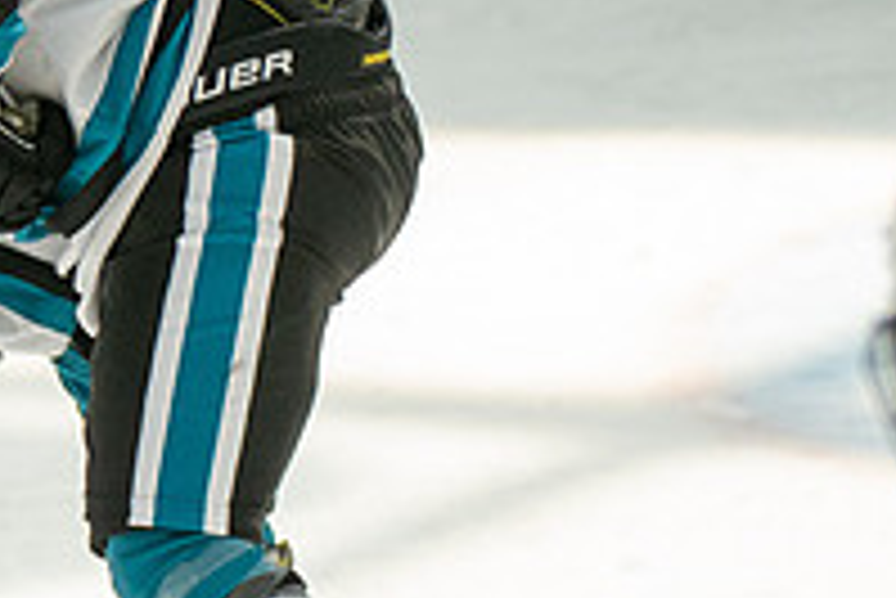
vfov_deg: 2.6
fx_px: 13001
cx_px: -100
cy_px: 18
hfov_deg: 3.9
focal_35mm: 522
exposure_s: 1/5000
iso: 1600
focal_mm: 120
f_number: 3.2
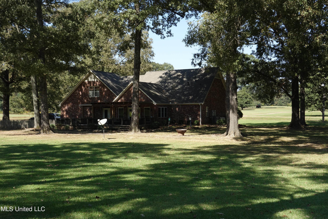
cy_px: 110
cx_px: 164
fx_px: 410
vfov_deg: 29.9
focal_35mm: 45
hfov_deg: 43.6
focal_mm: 16.59
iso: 125
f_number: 5.6
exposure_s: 1/250
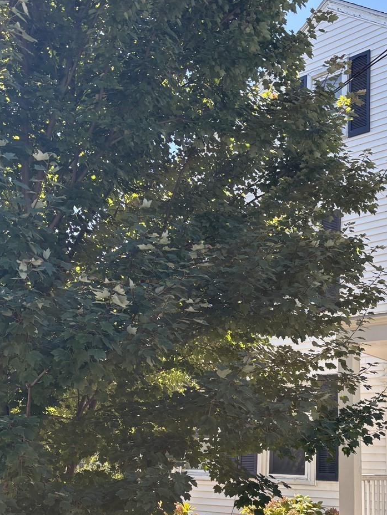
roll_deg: -0.4
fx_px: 641
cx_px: 274
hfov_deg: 33.2
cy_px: 358
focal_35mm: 43
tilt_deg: +8.3
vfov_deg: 43.0
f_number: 1.6
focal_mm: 5.96
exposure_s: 1/634
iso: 50
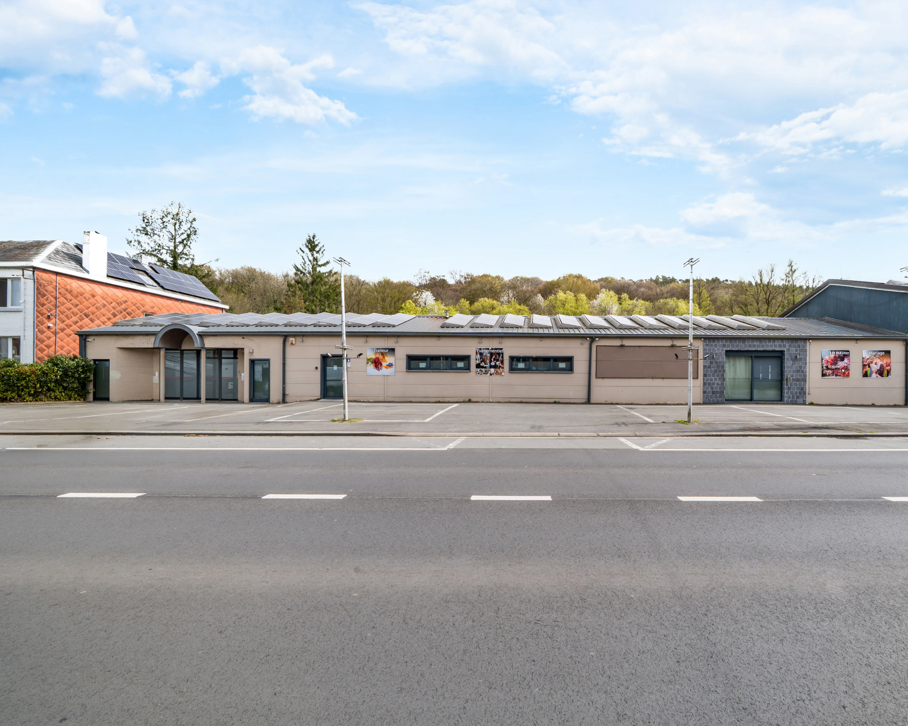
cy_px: 376
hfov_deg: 99.6
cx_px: 535
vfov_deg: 87.9
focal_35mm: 14
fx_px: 376
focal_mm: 12
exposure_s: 1/125
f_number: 13
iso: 100
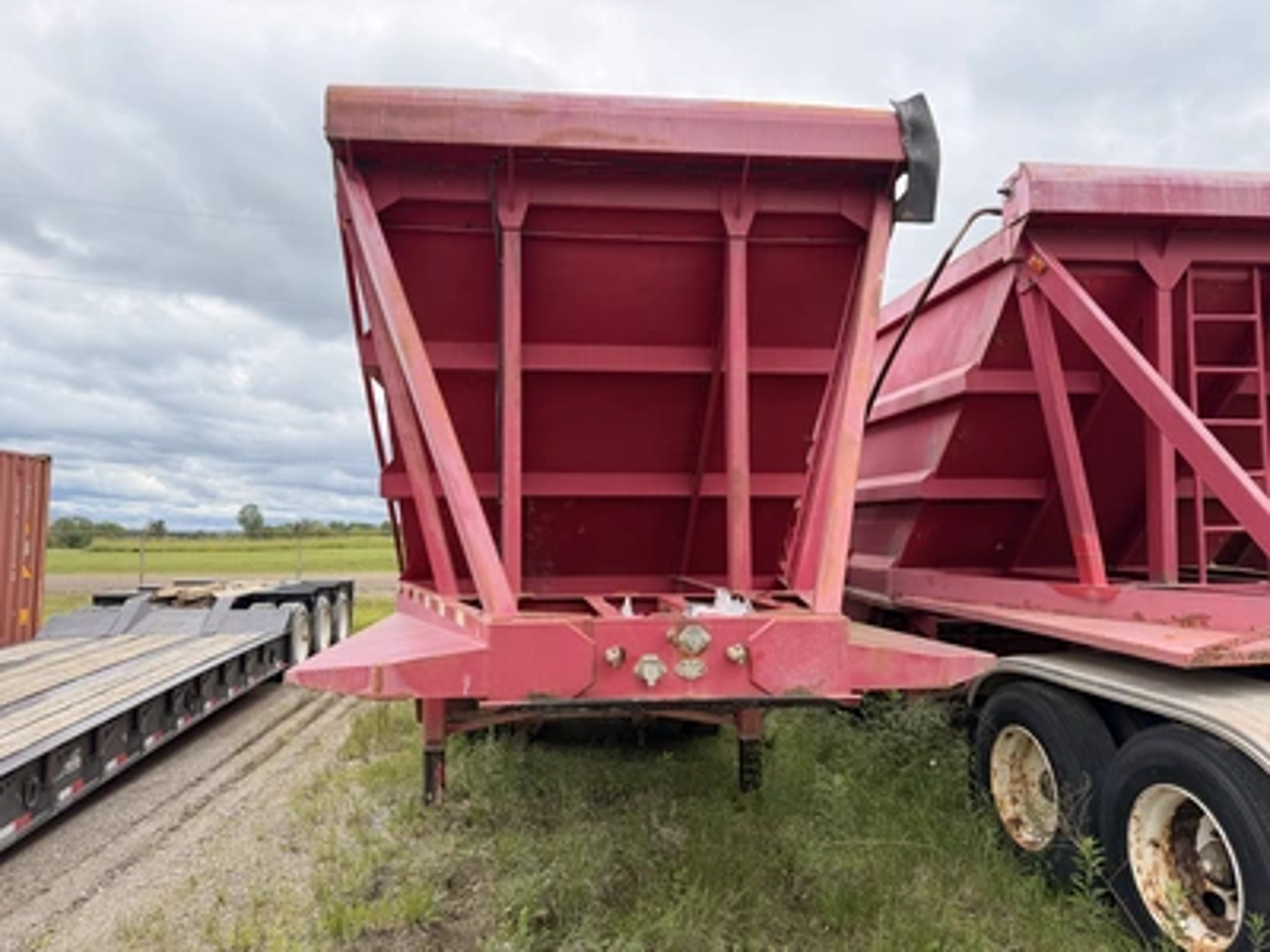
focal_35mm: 24
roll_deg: +0.3
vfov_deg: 56.8
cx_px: 635
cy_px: 476
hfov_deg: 71.6
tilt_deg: +5.2
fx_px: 881
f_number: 1.78
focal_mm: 6.76
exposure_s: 1/1493
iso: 80
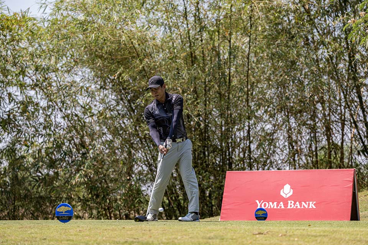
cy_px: 122
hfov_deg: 21.0
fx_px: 991
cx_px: 184
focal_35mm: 97
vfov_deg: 14.1
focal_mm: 97
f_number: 3.2
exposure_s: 1/4000
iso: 720
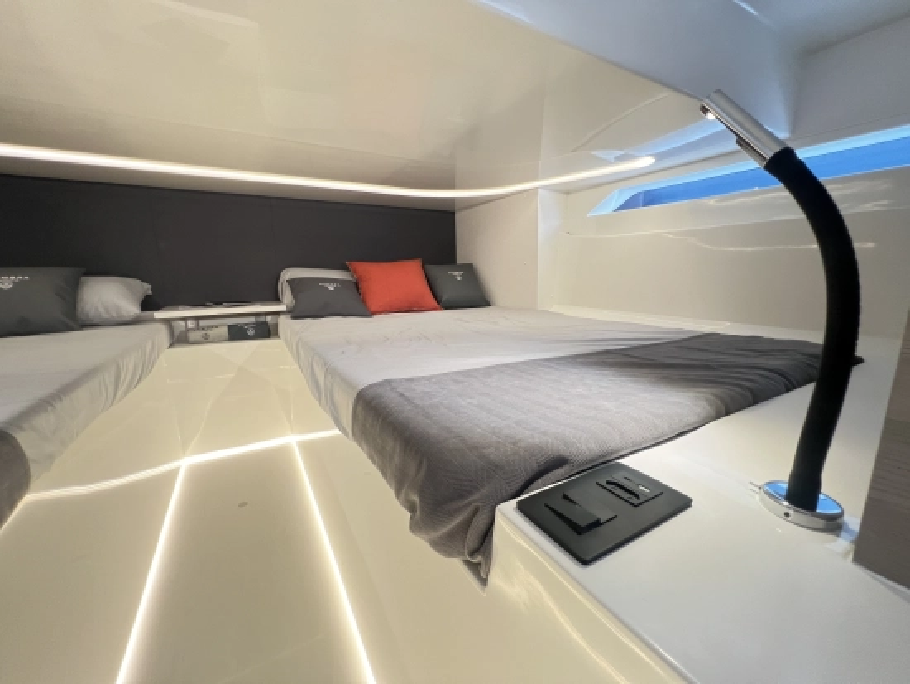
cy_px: 342
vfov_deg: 90.0
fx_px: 342
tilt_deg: -13.3
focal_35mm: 13
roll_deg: -0.4
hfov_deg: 106.2
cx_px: 455
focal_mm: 1.57
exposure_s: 1/60
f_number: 1.8
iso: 320
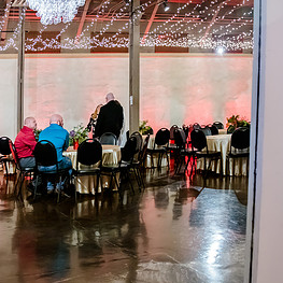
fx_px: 416
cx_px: 62
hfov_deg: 36.5
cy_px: 110
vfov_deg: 37.4
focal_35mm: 45
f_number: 2.8
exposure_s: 1/80
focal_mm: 24
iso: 3200
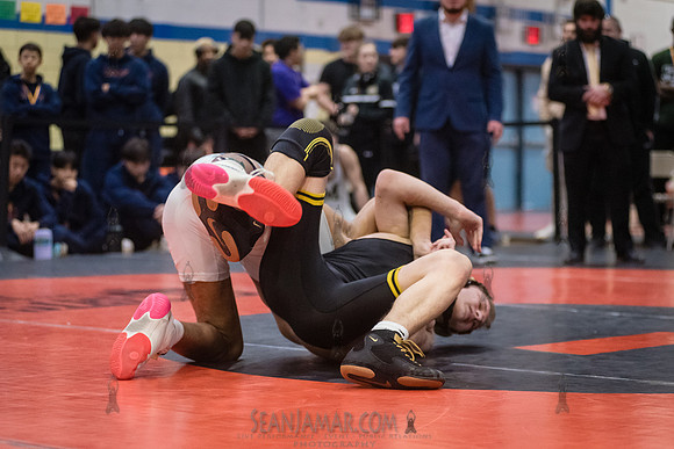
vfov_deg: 14.7
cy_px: 225
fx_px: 1746
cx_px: 340
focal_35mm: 93
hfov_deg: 21.9
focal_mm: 92
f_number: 3.2
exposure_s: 1/500
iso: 8000
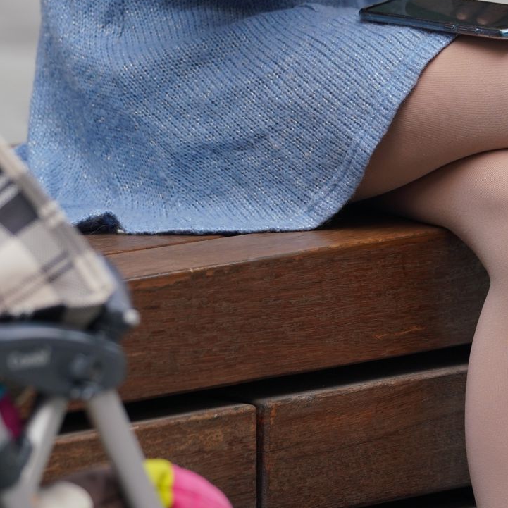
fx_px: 6392
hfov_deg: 4.5
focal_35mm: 385
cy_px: 98
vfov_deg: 4.5
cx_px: 481
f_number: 3.5
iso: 400
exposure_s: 1/800
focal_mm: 137
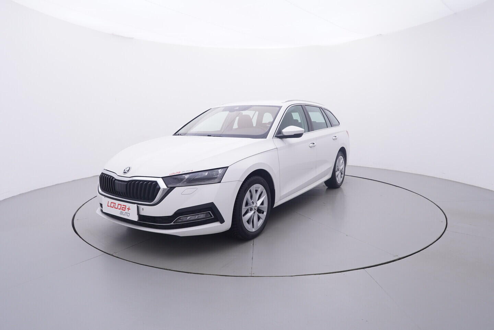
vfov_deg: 56.2
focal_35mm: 22
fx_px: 309
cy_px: 165
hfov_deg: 77.3
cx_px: 247
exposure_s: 1/80
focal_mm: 15
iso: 200
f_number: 5
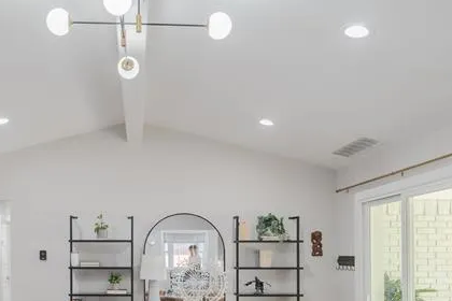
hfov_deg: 48.3
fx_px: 490
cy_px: 259
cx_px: 133
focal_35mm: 39
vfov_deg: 32.8
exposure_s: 1/25
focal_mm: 16
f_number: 7.1
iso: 400
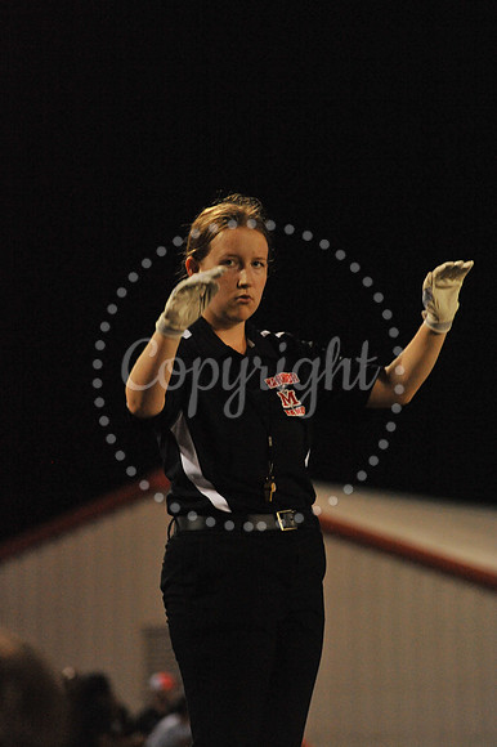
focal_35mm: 200
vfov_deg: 10.3
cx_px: 248
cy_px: 374
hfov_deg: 6.9
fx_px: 4146
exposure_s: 1/200
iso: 6400
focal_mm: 200
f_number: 5.6
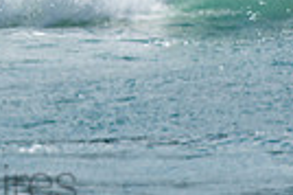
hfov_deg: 0.8
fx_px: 21135
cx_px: -92
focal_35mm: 2600
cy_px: -181
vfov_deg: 0.5
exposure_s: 1/1250
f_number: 5.6
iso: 180
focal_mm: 400
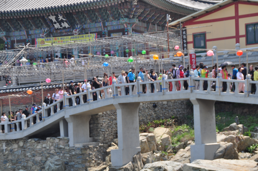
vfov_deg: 9.3
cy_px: 86
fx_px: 1052
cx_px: 129
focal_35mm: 147
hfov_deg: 14.0
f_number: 7.1
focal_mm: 98
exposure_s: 1/500
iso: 220
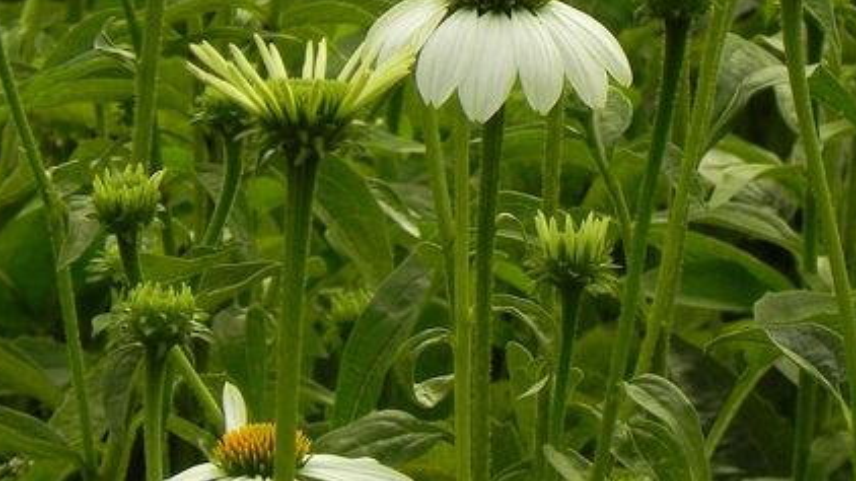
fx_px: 11571
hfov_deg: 4.2
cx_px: 546
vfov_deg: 2.4
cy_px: -231
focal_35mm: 510
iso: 160
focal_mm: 44
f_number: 5
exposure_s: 1/400
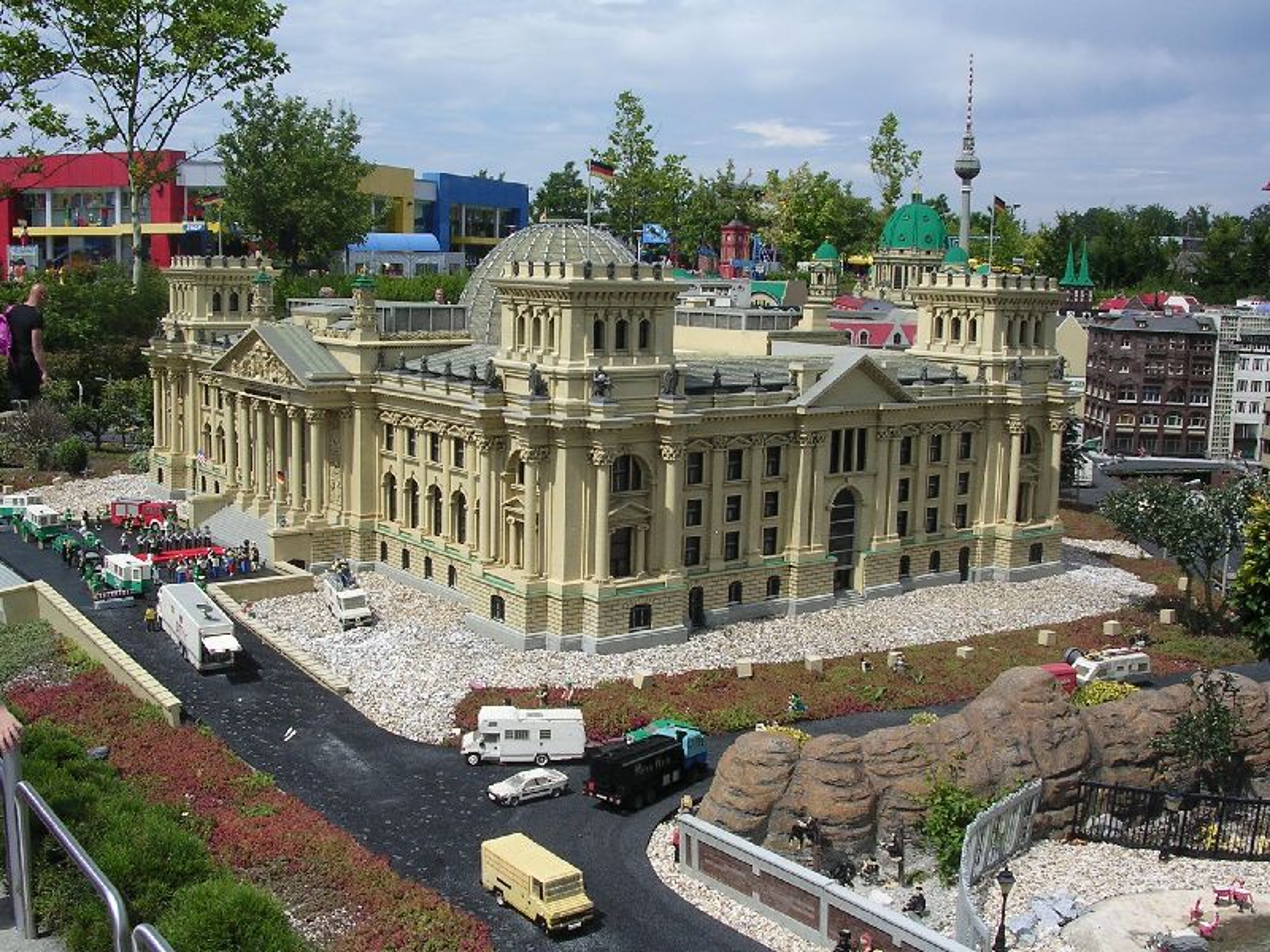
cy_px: 476
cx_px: 635
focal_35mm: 38
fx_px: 1394
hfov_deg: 49.0
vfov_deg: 37.7
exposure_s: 1/416
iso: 100
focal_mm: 5.8
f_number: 5.6
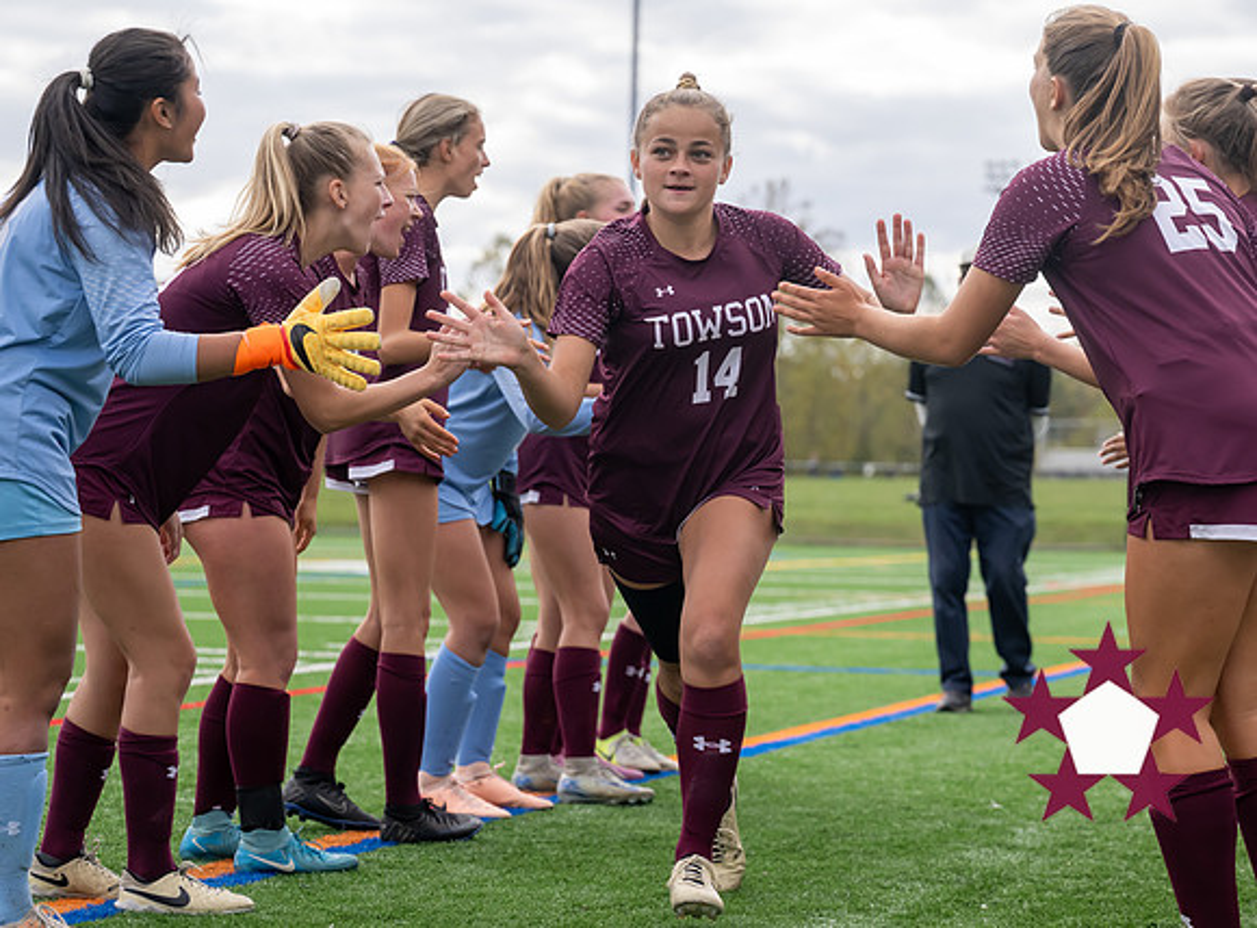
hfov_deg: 19.2
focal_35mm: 103
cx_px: 775
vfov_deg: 14.2
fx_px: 3710
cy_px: 305
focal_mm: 70
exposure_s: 1/2000
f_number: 3.5
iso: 560
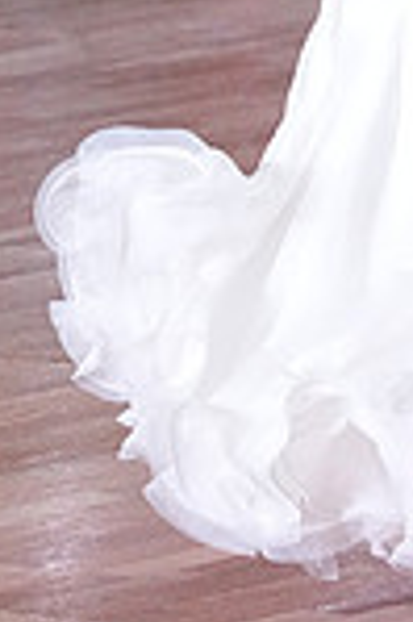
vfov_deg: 3.9
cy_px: -351
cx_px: 620
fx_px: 9072
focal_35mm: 526
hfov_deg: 2.6
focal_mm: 135
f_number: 5.6
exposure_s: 1/400
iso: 10000
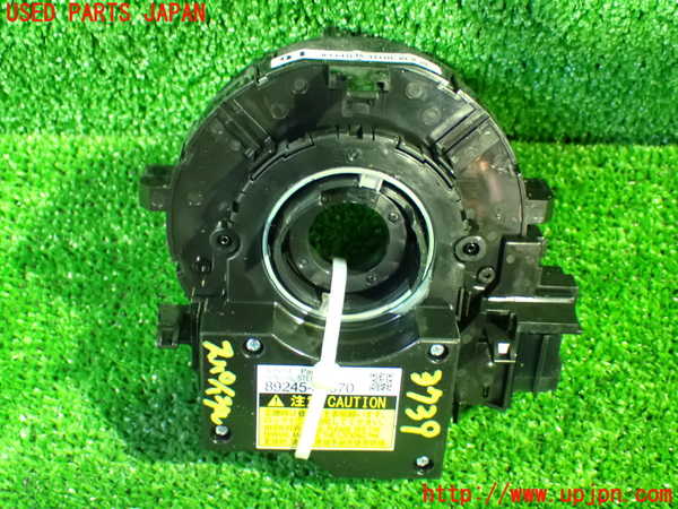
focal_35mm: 47
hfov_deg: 40.4
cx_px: 339
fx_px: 921
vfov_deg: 30.9
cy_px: 254
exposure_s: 1/10
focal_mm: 8.4
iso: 1600
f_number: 3.1
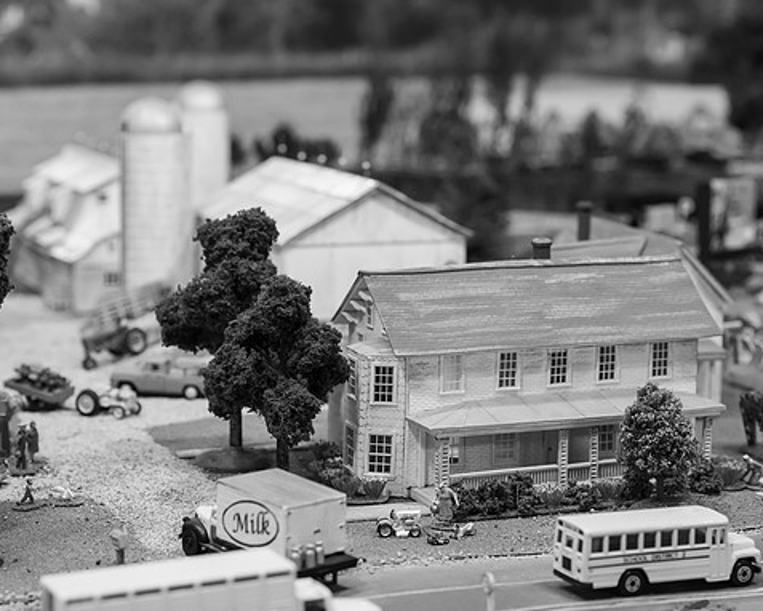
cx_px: 395
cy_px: 303
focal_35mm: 88
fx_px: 1988
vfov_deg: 17.5
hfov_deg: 21.7
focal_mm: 75
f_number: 7.1
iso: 3200
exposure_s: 1/80
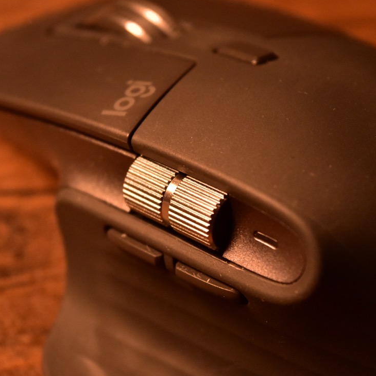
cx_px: 172
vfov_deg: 15.7
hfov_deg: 15.7
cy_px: 182
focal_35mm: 111
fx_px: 1360
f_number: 5.6
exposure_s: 1/160
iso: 3200
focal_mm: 55
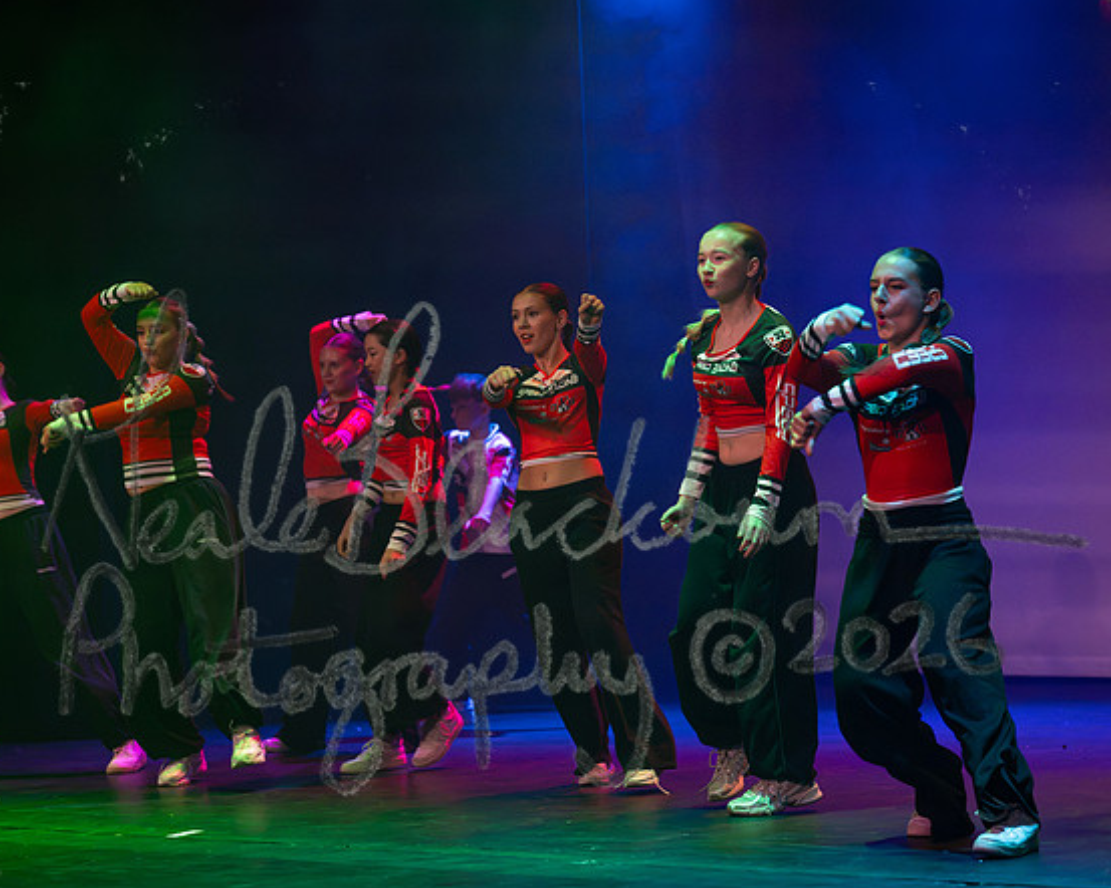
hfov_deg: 19.0
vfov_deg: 15.2
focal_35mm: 101
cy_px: 442
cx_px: 474
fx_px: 3320
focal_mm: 88
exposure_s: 1/500
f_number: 4
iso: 5000
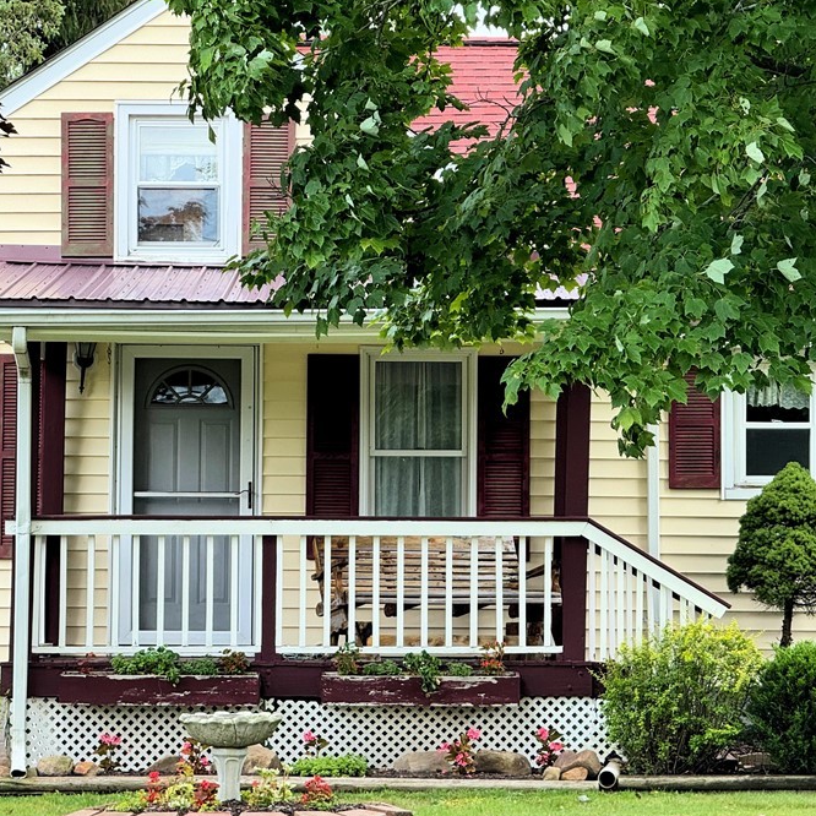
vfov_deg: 10.7
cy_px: 382
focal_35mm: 163
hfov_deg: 10.7
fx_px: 4347
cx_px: 446
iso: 50
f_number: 2.8
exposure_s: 1/170
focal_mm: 15.66
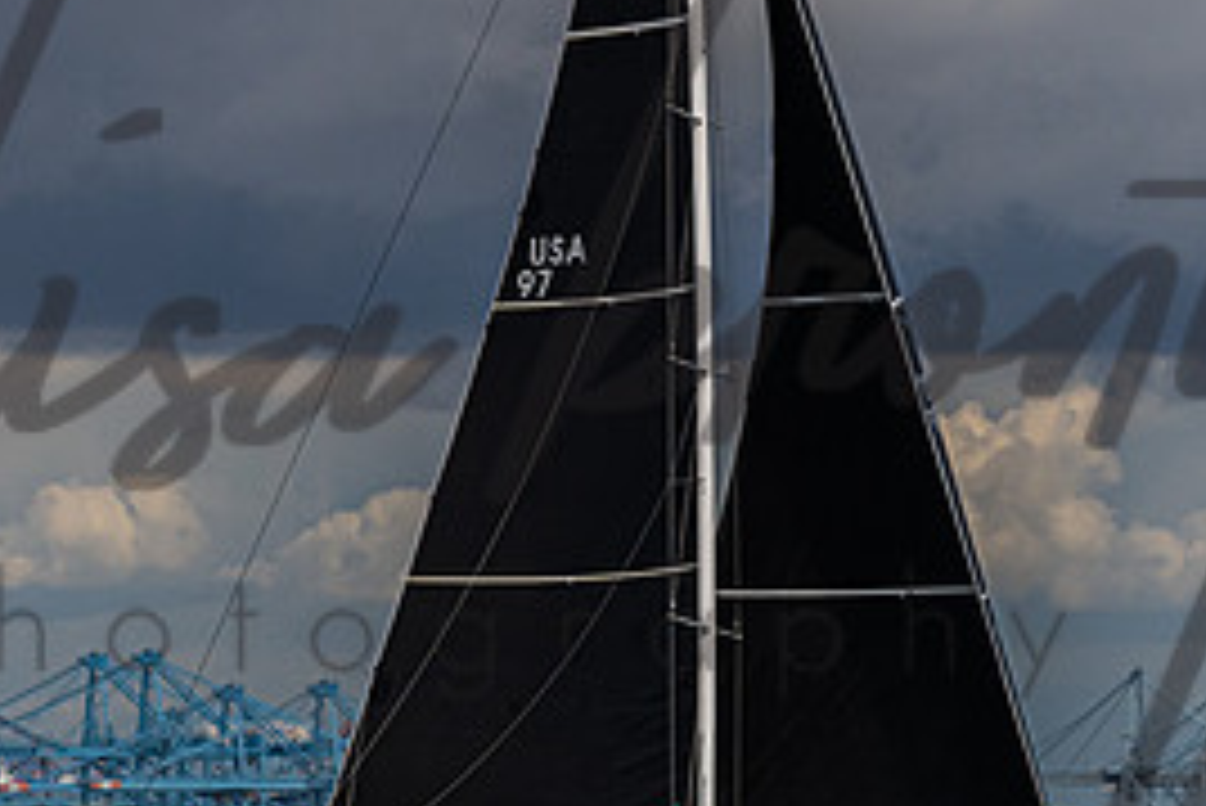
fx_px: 18166
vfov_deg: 2.5
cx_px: 752
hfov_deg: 3.8
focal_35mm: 542
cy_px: 92
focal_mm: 195
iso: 400
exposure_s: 1/5000
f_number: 5.6
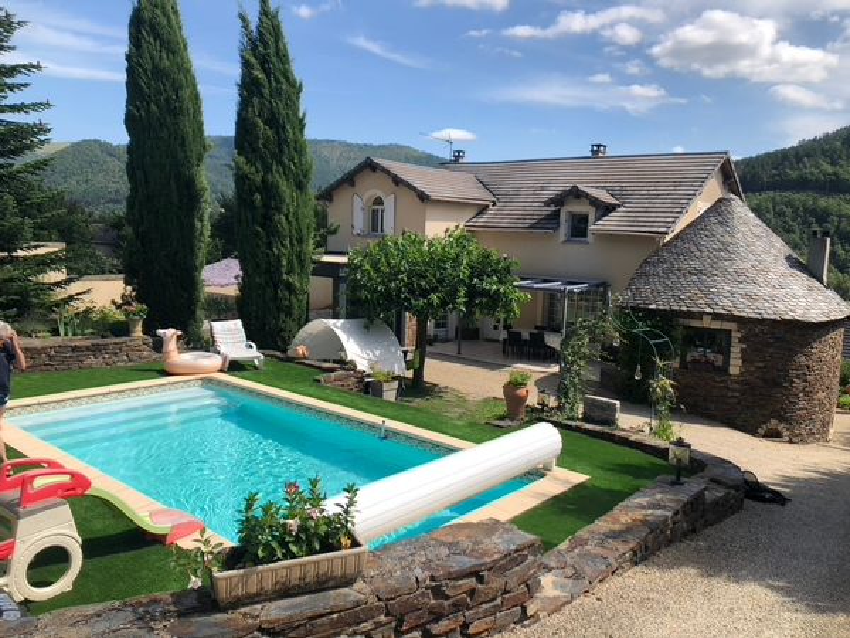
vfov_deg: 49.7
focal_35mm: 28
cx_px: 425
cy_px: 319
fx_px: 688
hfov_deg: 63.4
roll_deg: -1.2
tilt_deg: -7.6
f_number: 1.8
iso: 20
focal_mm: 3.99
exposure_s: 1/1715
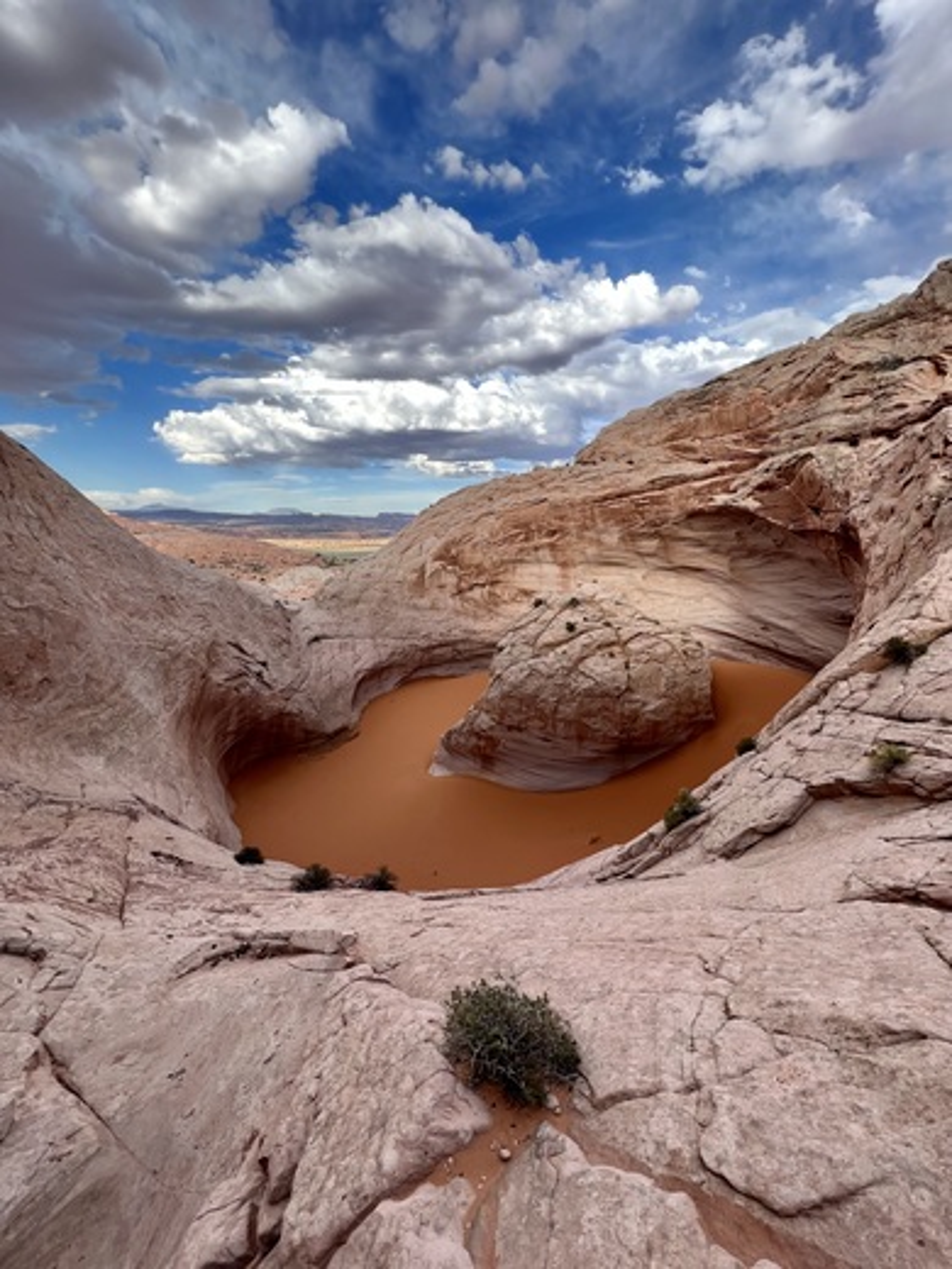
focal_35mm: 13
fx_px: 477
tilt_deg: -12.7
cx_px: 476
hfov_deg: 89.9
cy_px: 634
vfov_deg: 106.2
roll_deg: +1.8
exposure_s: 1/461
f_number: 1.8
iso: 32
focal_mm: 1.57
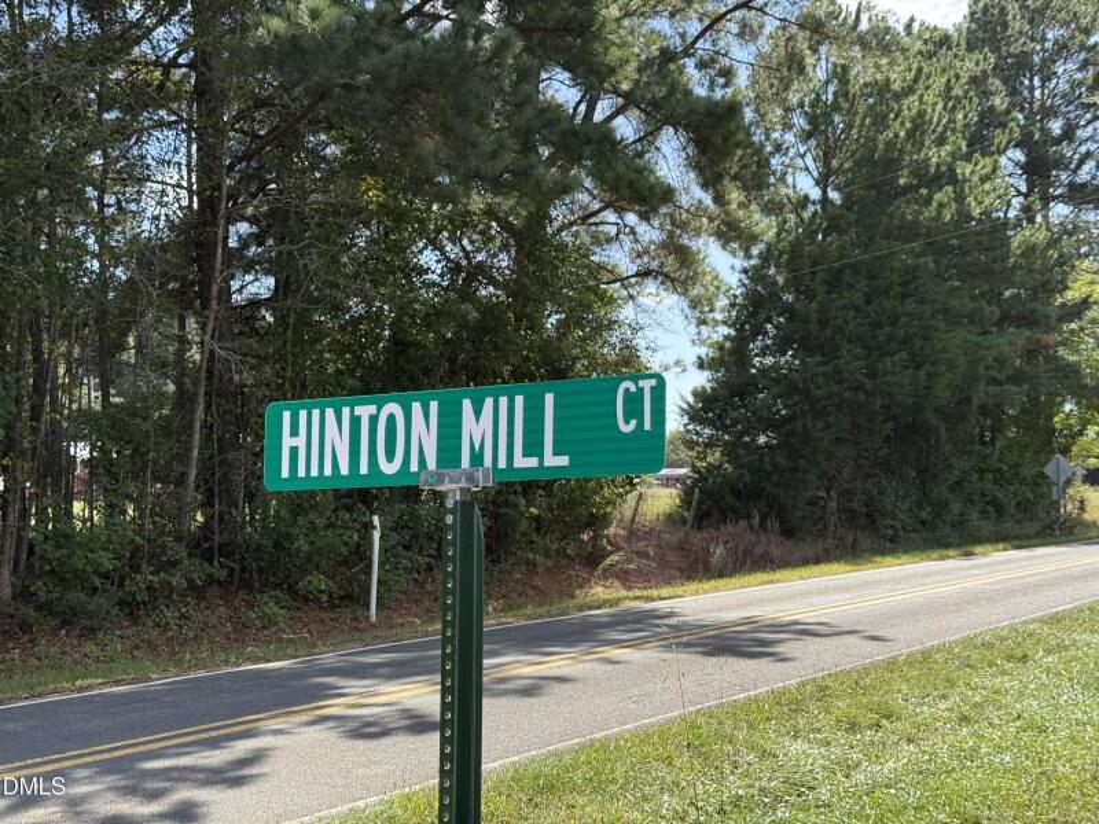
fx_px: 1524
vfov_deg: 30.3
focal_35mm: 48
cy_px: 412
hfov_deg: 39.7
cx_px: 550
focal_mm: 6.76
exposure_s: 1/1377
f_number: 1.78
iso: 100
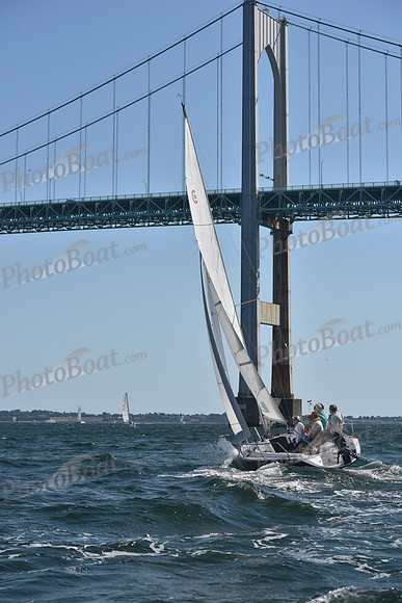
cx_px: 201
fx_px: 1172
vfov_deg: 28.8
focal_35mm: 70
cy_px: 302
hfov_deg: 19.5
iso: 250
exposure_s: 1/1000
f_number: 7.1
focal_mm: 70
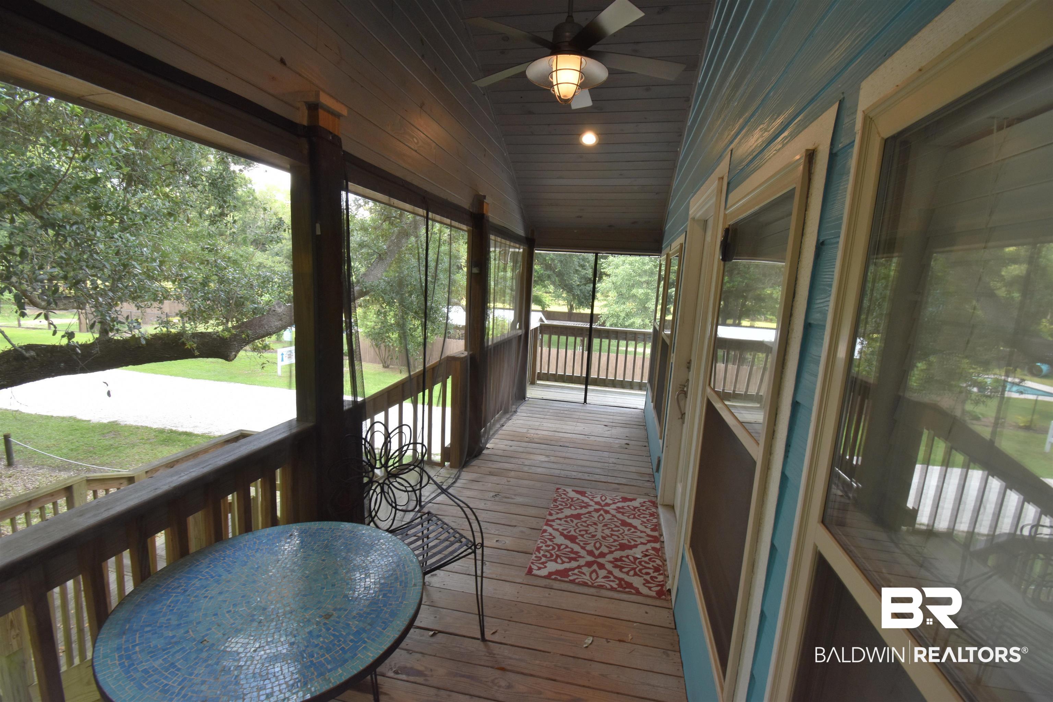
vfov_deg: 77.3
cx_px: 526
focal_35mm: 15
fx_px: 439
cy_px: 351
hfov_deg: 100.4
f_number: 8
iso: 320
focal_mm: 10
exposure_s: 1/60
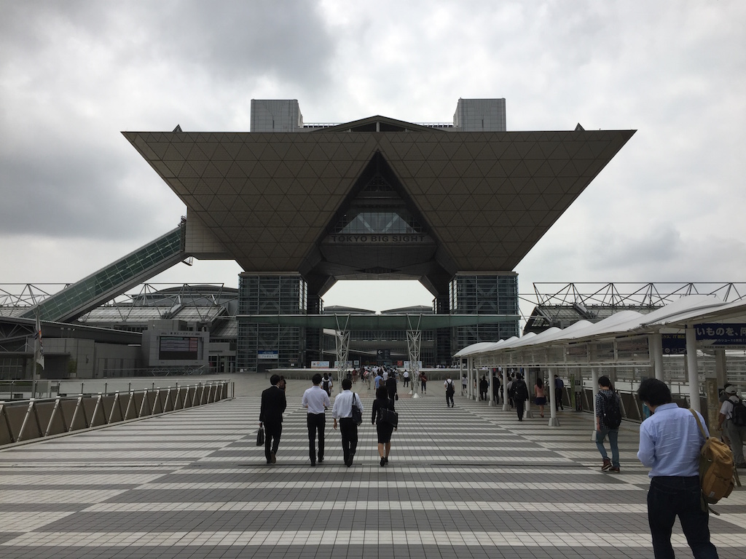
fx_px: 625
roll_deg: -0.9
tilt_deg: +7.8
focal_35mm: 29
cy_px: 280
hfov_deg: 61.7
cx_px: 373
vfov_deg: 48.2
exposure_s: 1/2639
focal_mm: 4.15
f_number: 2.2
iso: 32
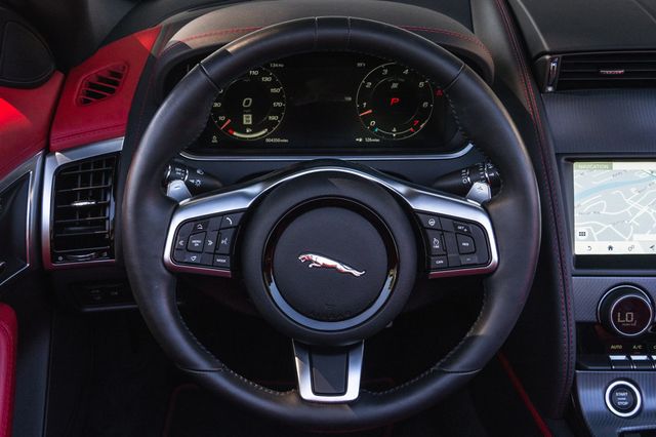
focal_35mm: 45
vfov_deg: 30.0
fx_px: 814
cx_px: 292
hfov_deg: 43.8
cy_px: 222
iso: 640
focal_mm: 24
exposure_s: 1/160
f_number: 7.1
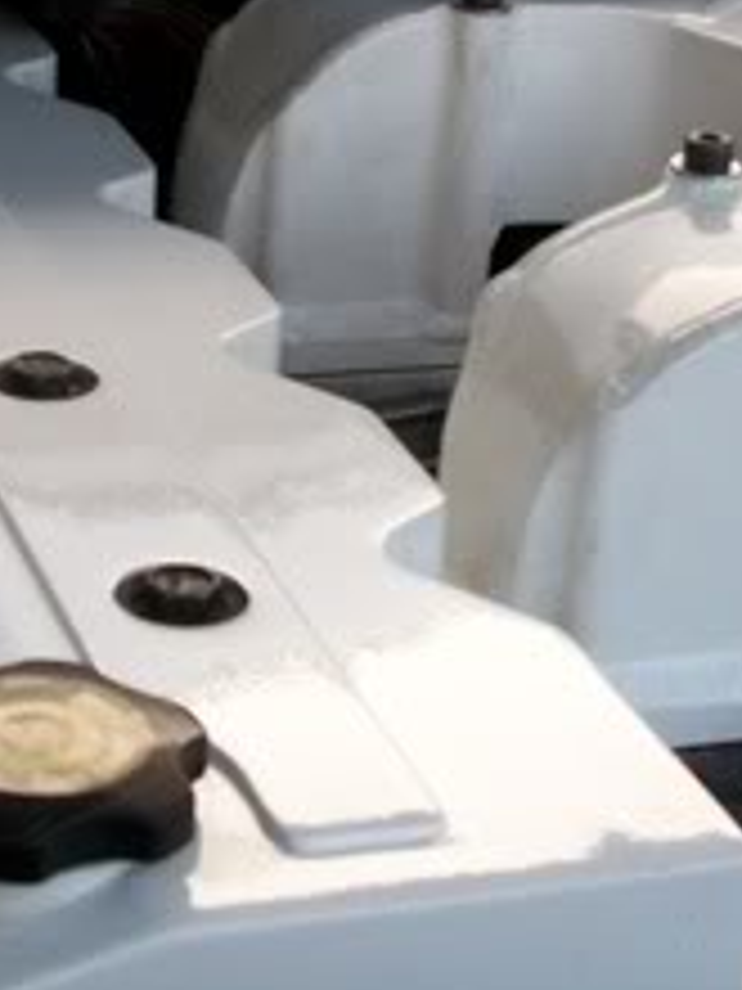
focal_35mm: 93
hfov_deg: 15.8
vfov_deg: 21.0
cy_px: 302
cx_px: 130
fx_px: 2658
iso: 80
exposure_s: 1/60
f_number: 2.9
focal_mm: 5.7
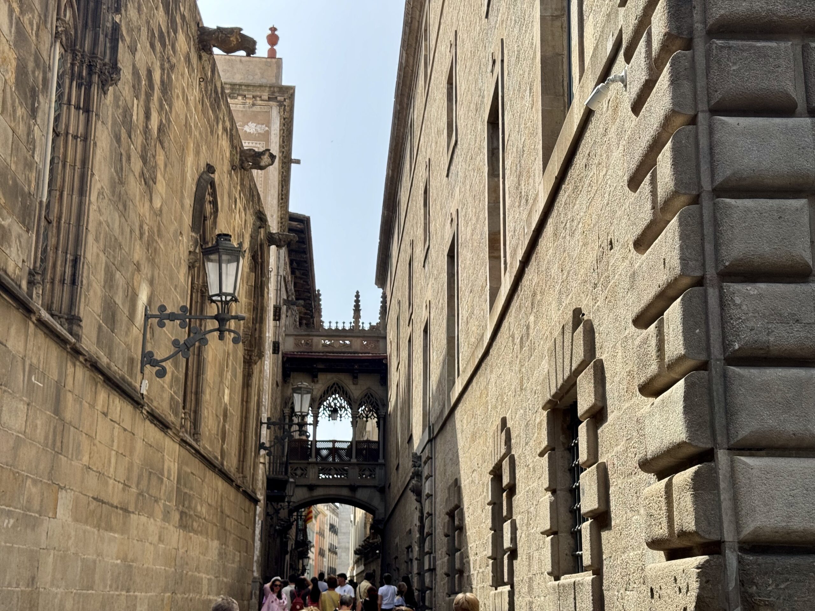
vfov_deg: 30.3
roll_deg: -1.6
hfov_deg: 39.7
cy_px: 306
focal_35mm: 48
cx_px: 408
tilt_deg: +13.9
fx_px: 1130
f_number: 1.78
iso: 64
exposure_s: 1/2045
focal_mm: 6.76
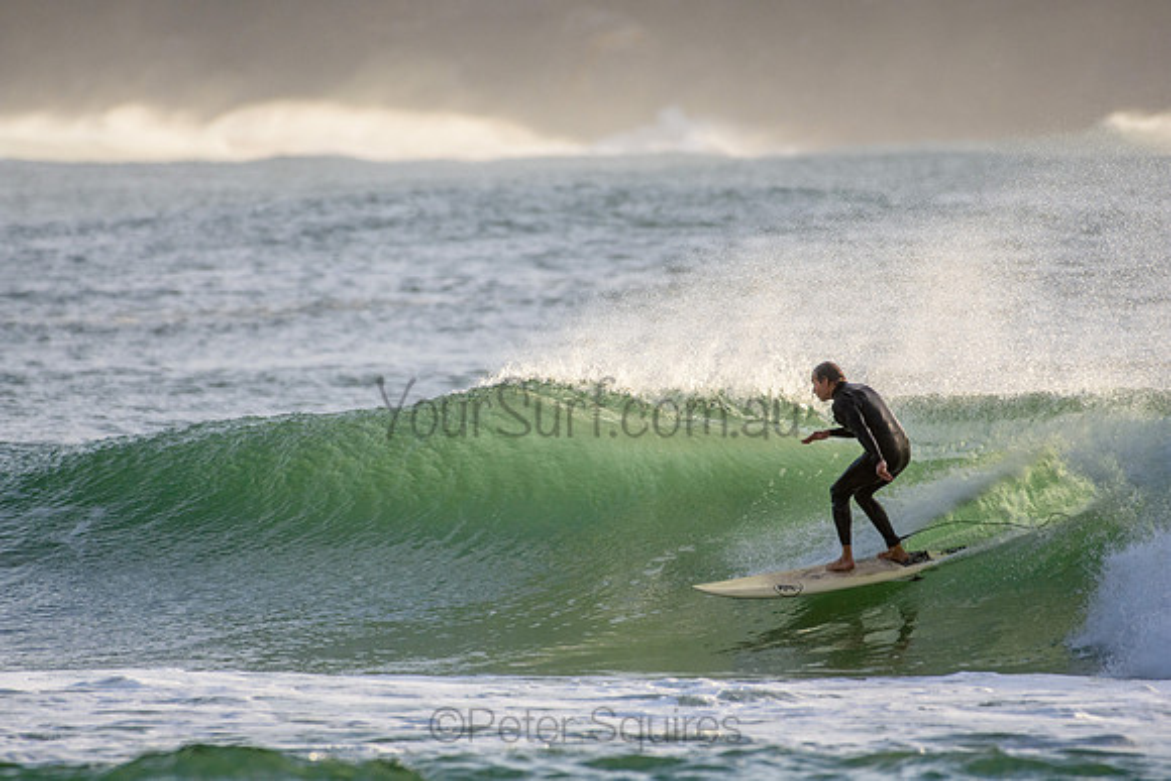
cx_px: 586
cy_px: 390
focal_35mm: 750
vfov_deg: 1.8
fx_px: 24400
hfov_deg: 2.7
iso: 450
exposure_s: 1/2000
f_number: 5.6
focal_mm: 500
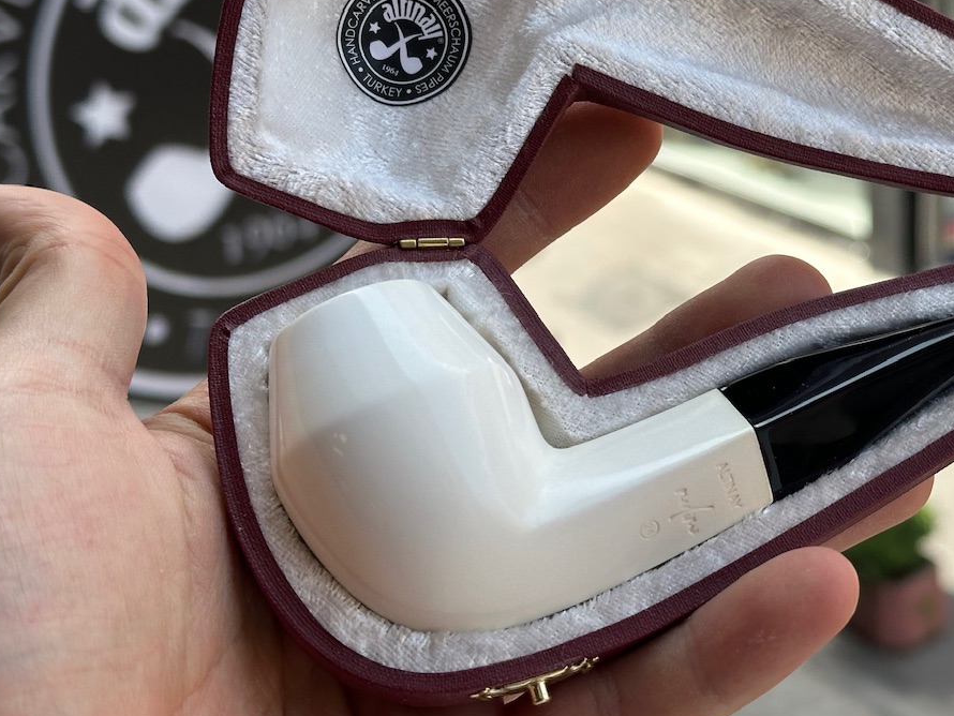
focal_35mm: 69
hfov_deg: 28.0
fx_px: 1902
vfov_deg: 21.2
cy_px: 225
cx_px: 622
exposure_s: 1/919
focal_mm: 6.86
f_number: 1.78
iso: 64
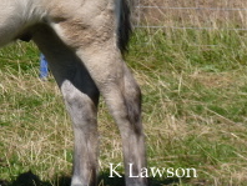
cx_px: -45
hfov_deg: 3.4
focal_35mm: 581
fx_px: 4151
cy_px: 12
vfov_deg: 2.6
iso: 80
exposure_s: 1/500
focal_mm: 32
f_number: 5.6
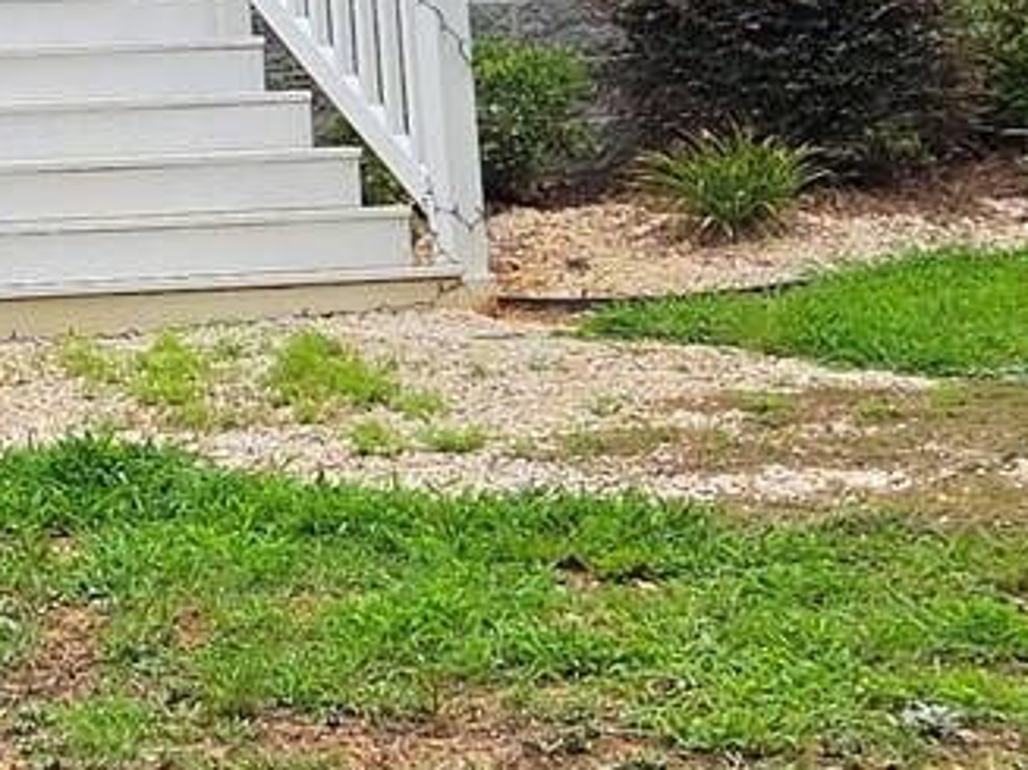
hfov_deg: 12.8
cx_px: -641
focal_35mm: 144
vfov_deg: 10.2
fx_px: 4275
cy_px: 85
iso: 80
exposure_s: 1/5214
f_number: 1.8
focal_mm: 5.4
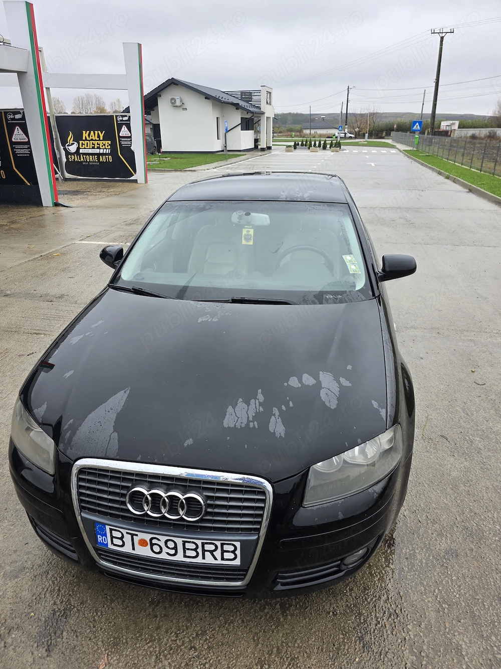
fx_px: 444
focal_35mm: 23
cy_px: 334
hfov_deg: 58.9
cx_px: 250
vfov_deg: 73.9
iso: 40
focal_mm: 6.3
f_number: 1.7
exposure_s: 1/180
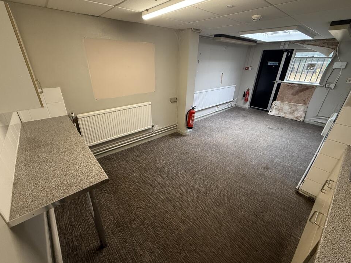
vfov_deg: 81.7
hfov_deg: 98.1
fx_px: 152
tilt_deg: -24.0
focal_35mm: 15
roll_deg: -0.7
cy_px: 127
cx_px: 169
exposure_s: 1/100
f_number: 2.2
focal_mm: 2.22
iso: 250
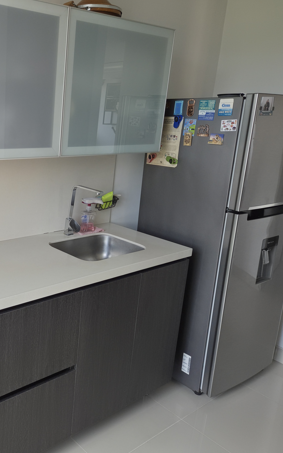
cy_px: 227
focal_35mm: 33
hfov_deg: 35.5
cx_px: 16
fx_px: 407
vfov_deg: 58.1
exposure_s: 1/181
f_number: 1.8
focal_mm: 5.4
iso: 100
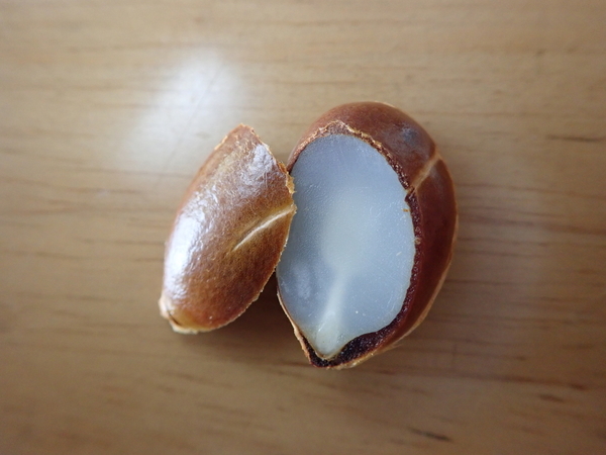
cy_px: 228
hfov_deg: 60.0
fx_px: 525
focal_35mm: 30
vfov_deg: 46.8
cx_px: 303
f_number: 2.3
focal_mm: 5.5
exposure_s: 1/125
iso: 640
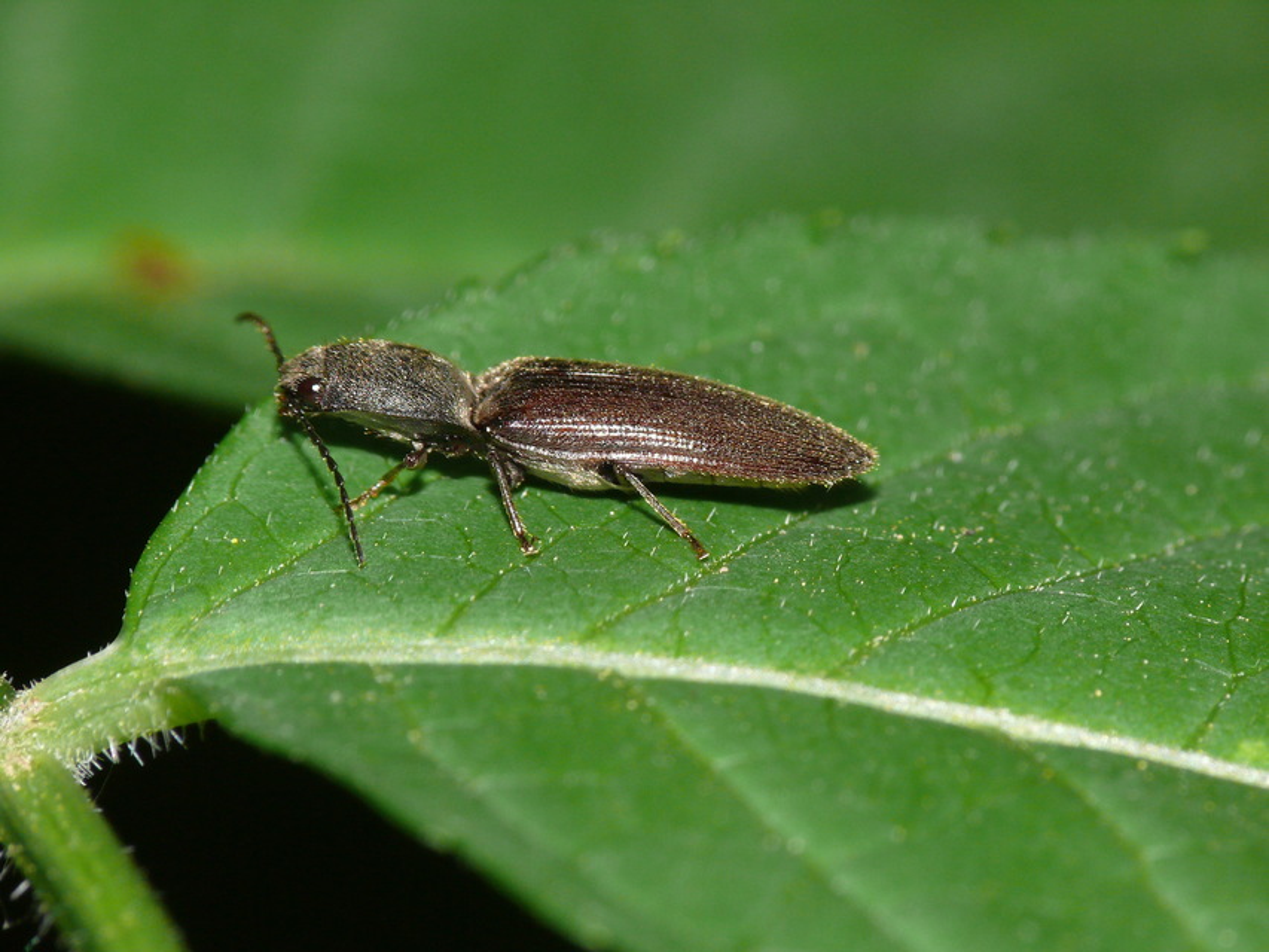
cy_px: 476
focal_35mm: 307
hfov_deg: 6.5
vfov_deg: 4.8
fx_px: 11256
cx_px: 634
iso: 200
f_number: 9
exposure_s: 1/200
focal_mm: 64.8
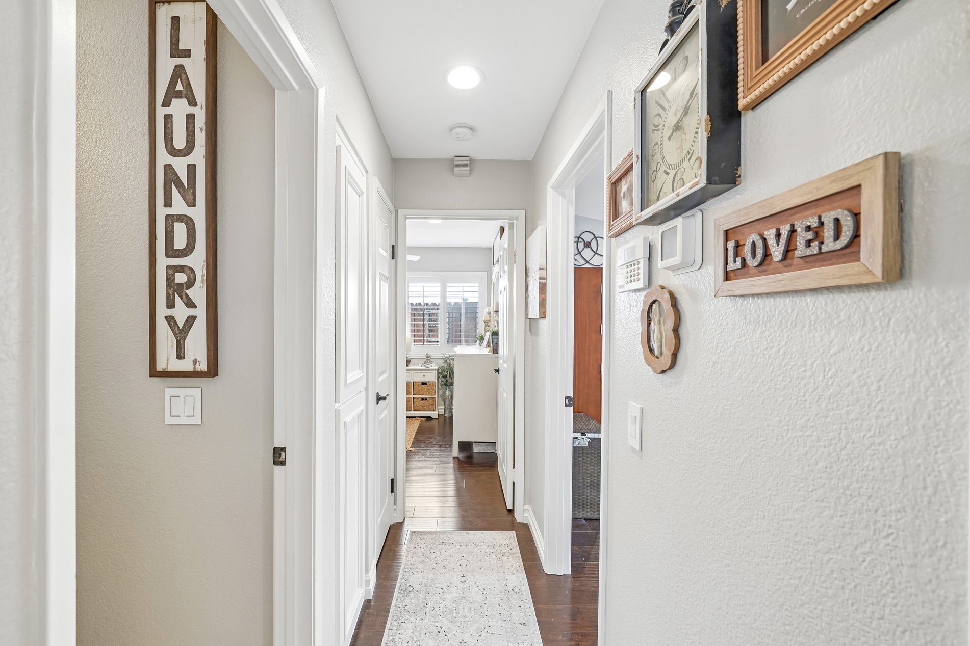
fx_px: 377
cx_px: 469
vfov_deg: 81.2
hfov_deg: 104.2
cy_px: 319
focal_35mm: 14
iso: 400
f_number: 8
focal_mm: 13
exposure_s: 1/15
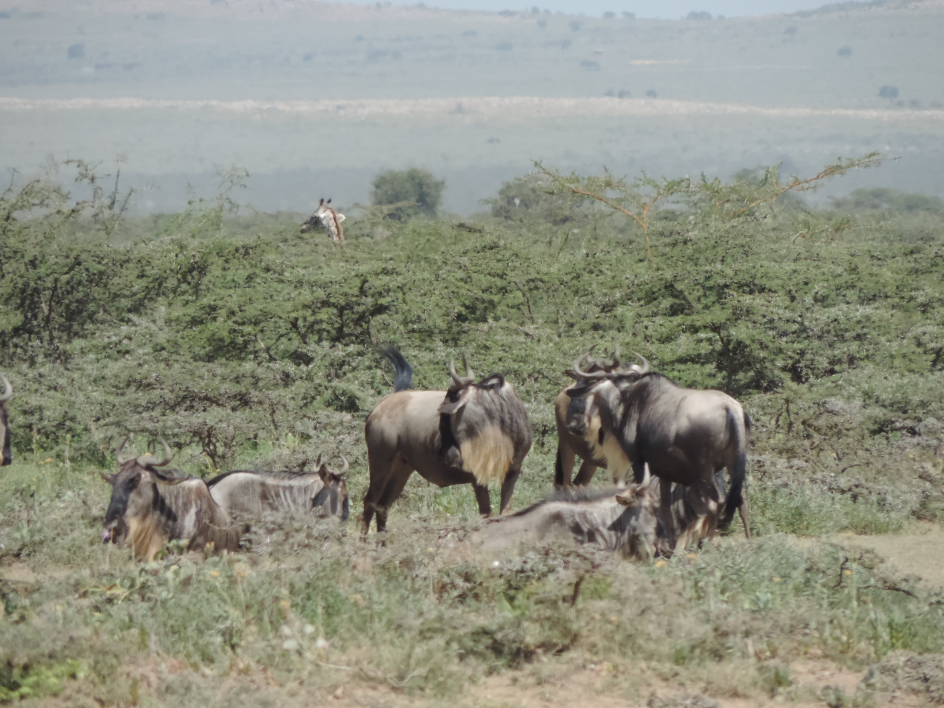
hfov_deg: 2.6
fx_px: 20453
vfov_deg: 2.0
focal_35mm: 750
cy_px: 354
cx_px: 472
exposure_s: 1/500
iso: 140
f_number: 5.1
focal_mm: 133.7
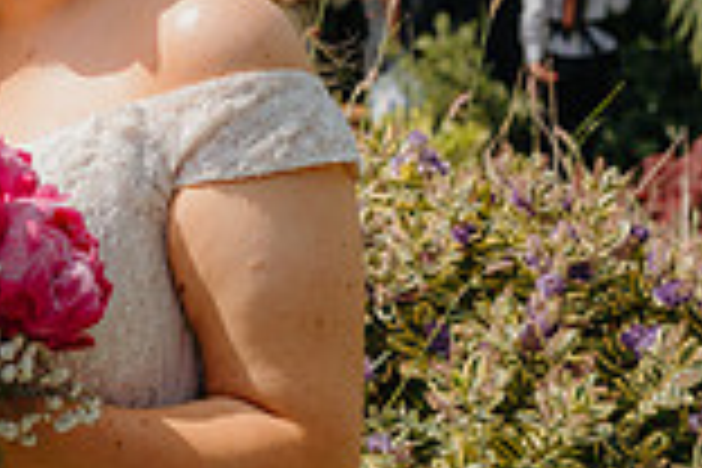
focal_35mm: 130
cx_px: -405
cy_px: 61
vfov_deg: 10.5
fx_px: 2535
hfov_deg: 14.5
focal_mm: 35
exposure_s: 1/800
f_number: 4
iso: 100
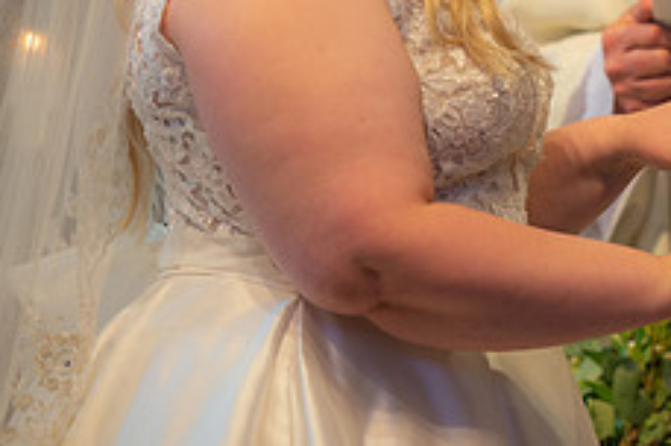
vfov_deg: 3.9
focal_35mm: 355
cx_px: 812
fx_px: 6607
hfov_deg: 5.8
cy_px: -9
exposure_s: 1/125
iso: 1250
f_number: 3.2
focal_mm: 140
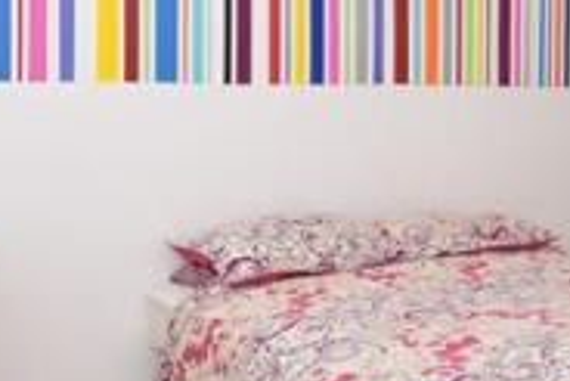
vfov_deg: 22.9
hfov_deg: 33.2
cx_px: 446
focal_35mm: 59
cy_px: 104
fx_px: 931
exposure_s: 1/125
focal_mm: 11
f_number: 7.1
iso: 400
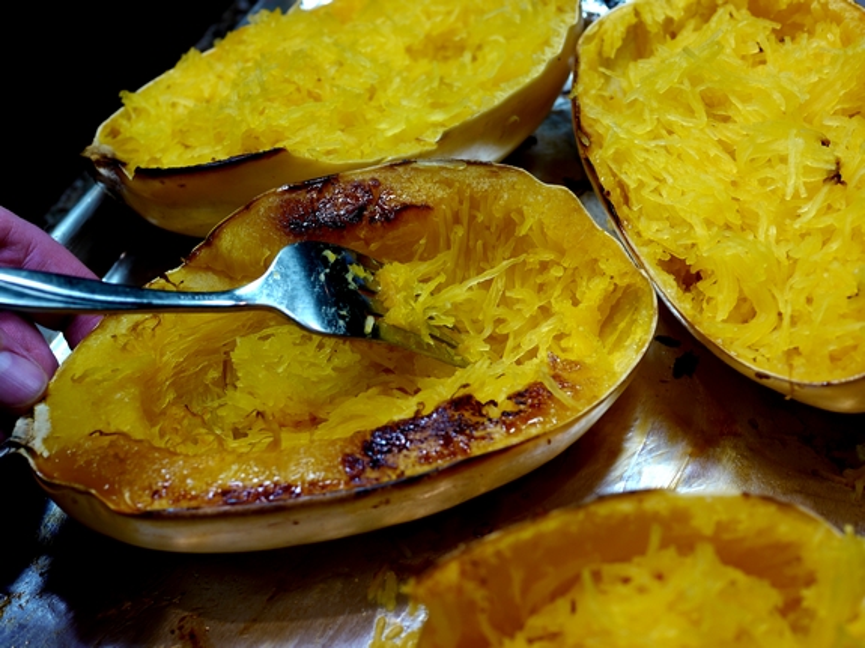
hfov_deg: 38.2
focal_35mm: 50
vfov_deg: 29.1
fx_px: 1249
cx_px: 432
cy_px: 324
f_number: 3.5
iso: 100
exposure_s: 1/50
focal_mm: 25
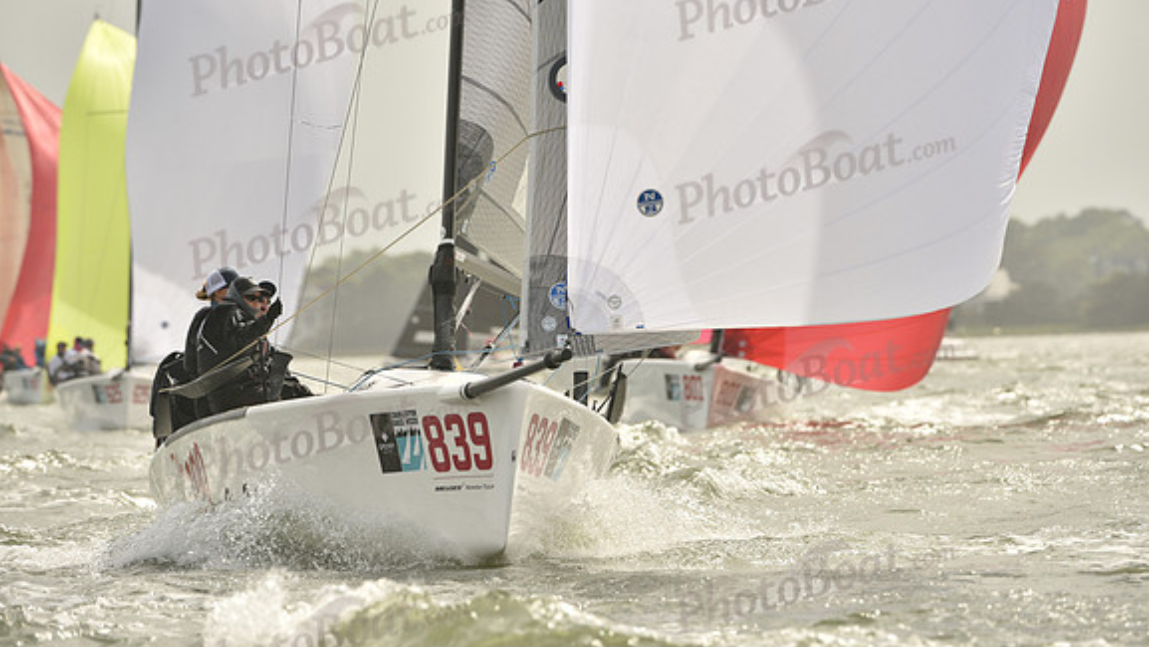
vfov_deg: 2.9
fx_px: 12831
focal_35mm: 421
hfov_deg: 5.1
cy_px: 304
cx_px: 574
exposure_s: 1/1250
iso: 320
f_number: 8
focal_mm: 400
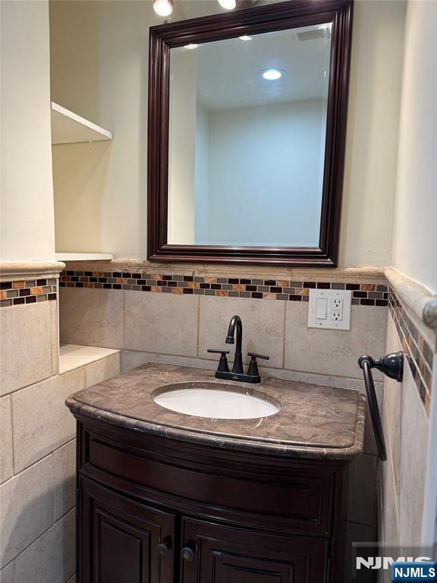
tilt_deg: -4.5
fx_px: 404
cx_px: 218
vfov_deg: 71.6
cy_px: 292
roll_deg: -1.4
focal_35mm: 24
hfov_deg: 56.8
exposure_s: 1/120
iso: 125
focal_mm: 6.76
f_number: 1.78
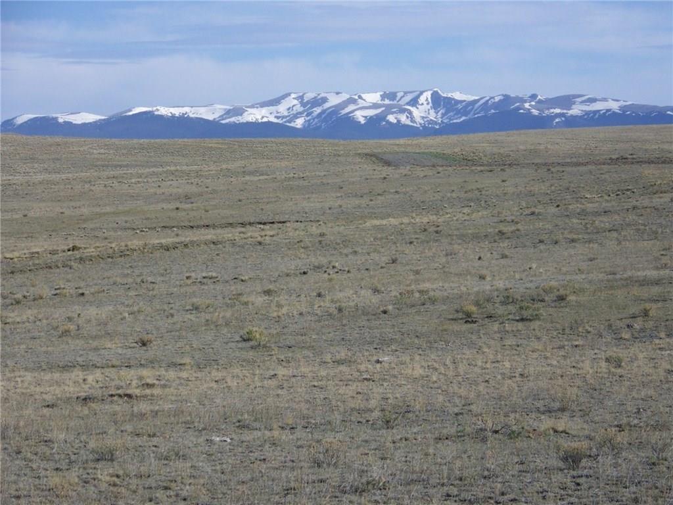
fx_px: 2877
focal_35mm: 148
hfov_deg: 13.3
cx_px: 336
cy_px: 252
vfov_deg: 10.0
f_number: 3.2
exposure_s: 1/1000
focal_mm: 24
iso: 64
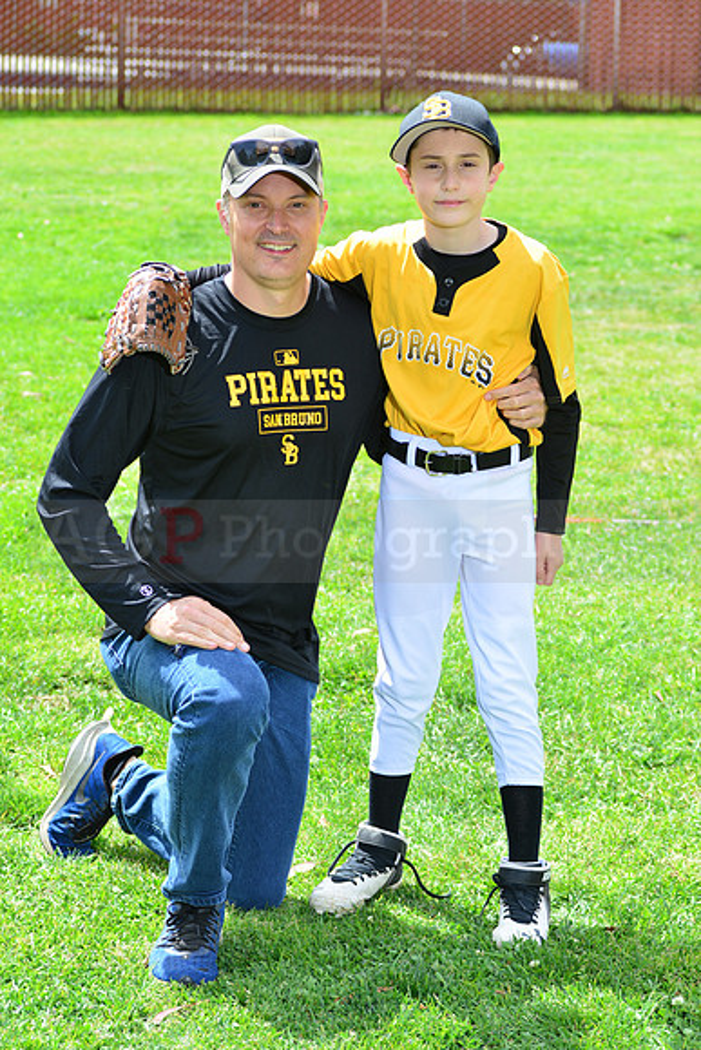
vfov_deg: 21.5
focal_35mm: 95
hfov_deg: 14.4
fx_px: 2773
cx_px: 350
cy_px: 525
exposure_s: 1/200
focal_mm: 95
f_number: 8
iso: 200
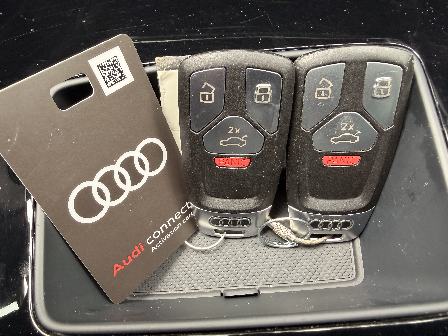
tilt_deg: -61.8
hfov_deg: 71.6
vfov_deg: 56.8
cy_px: 168
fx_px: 311
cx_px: 224
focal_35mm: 24
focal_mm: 2.22
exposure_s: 1/80
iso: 320
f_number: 2.2
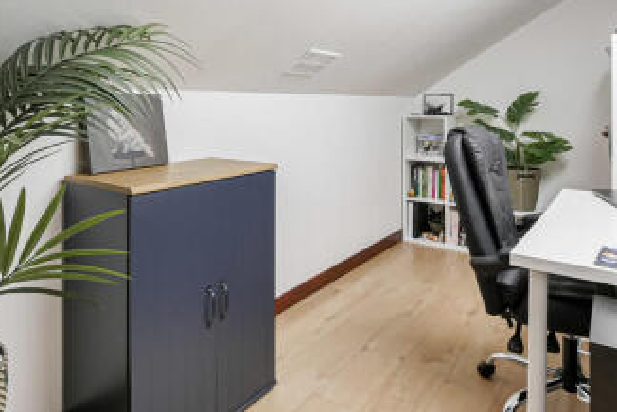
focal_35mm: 26
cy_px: 105
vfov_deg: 47.8
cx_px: 266
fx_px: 446
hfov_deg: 69.0
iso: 640
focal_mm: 7
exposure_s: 1/60
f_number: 4
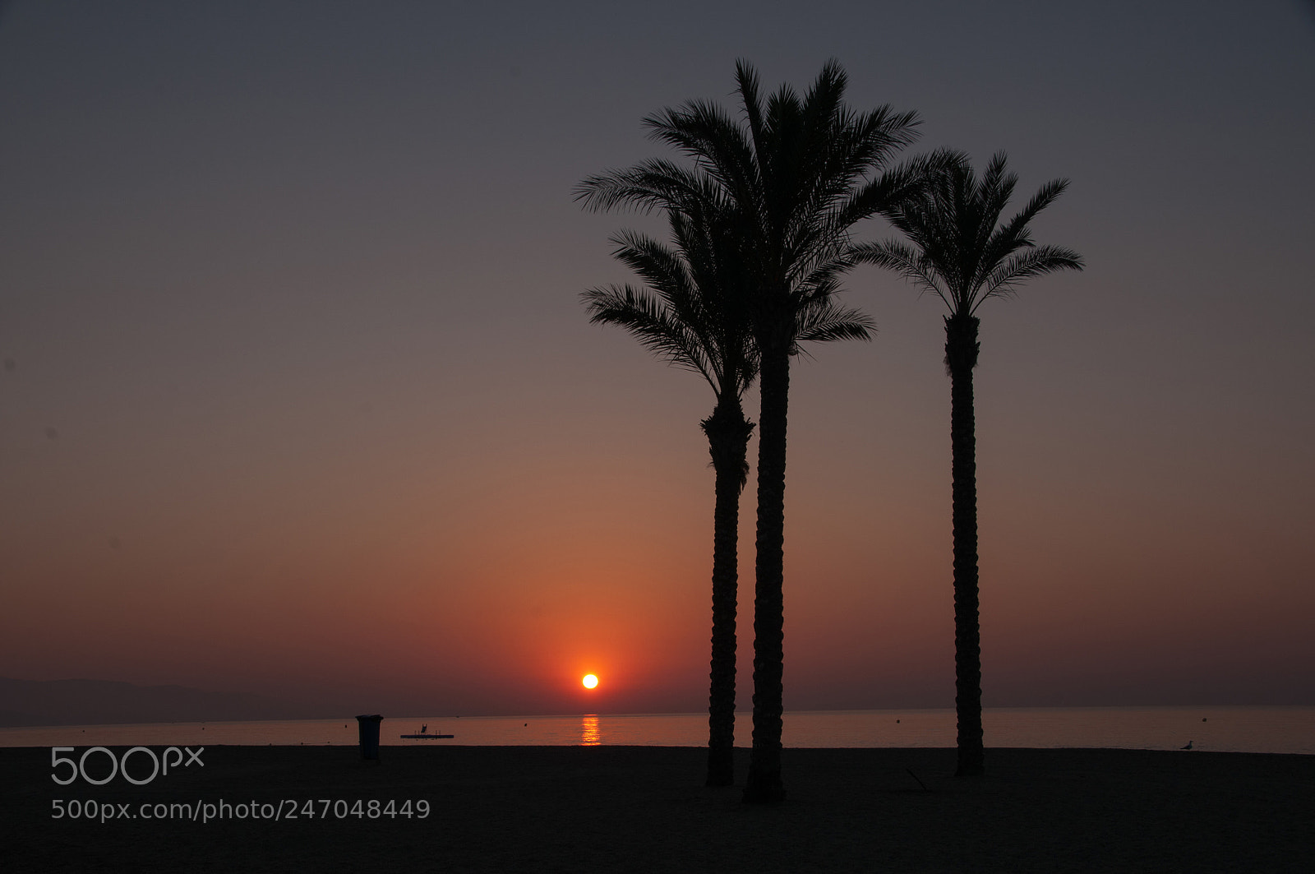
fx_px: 1642
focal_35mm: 45
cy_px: 437
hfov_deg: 43.6
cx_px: 658
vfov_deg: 29.8
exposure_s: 1/60
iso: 100
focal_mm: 30
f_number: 14
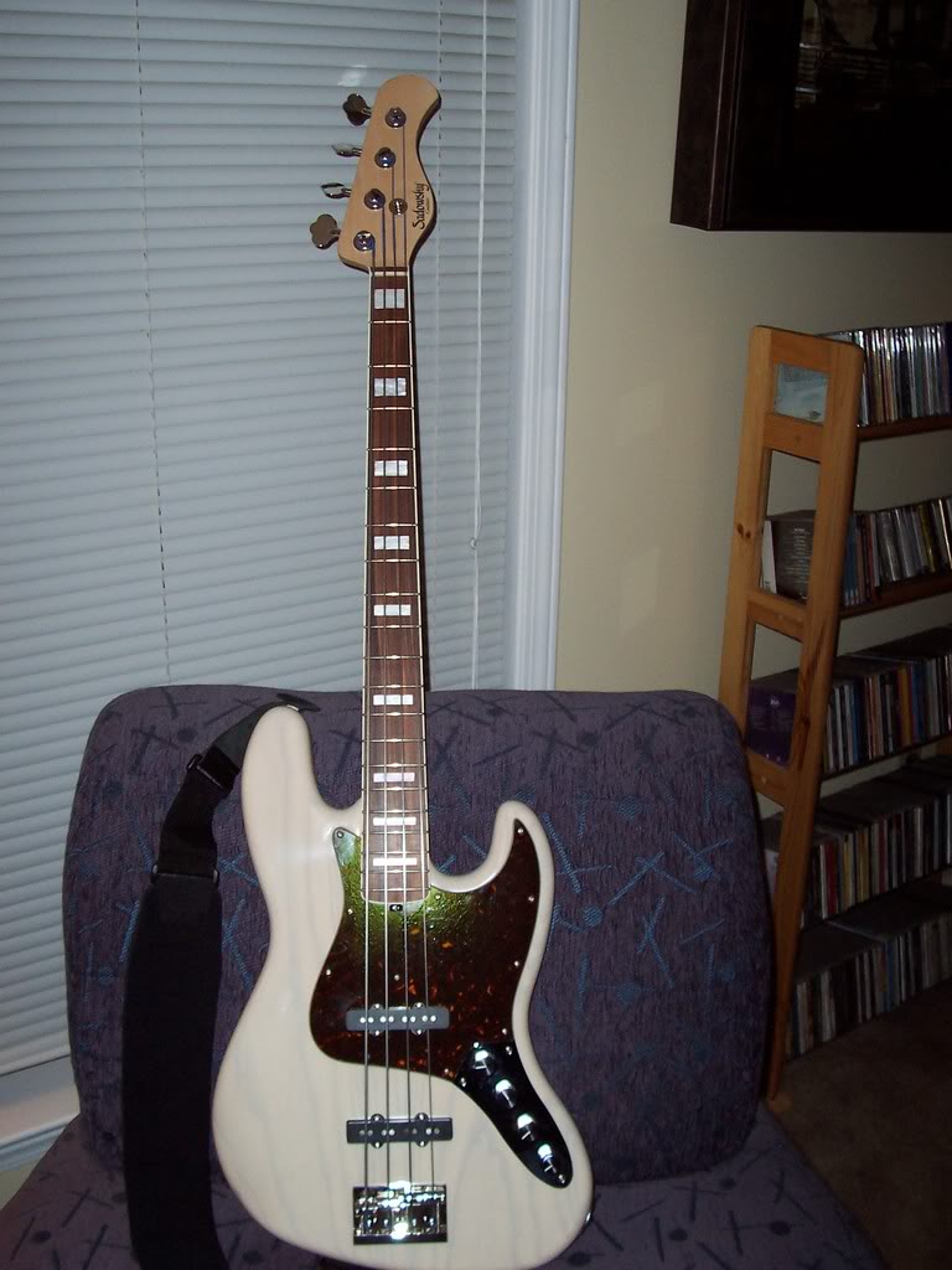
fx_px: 1357
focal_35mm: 37
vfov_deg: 50.1
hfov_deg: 38.7
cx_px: 476
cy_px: 635
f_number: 2.8
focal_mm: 5.6
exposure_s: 1/60
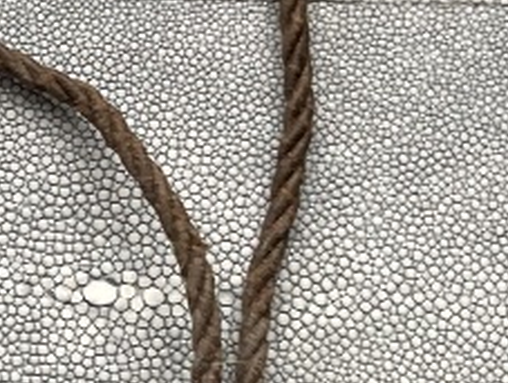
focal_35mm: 153
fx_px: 2249
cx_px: -403
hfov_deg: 11.9
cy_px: 92
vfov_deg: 9.7
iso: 50
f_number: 1.8
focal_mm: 3
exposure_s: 1/60
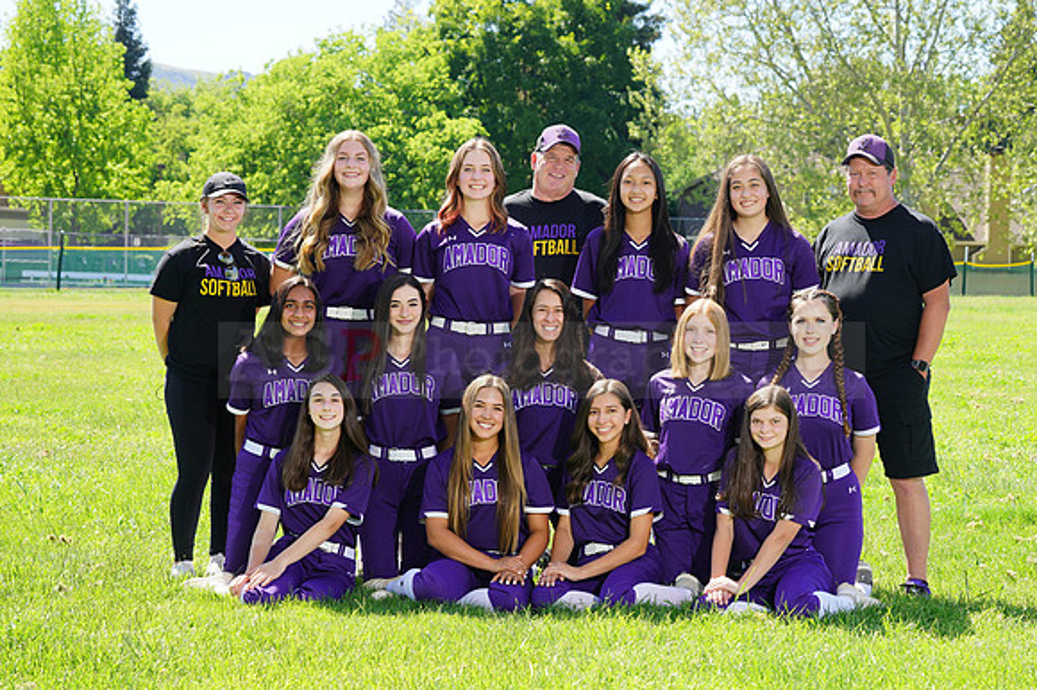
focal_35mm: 100
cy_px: 345
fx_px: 2879
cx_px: 518
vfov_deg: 13.7
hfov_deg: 20.4
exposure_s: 1/125
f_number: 10
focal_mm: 100
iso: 200
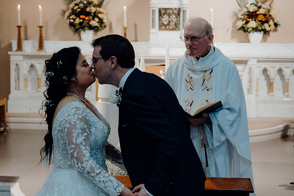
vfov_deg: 18.9
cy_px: 98
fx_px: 588
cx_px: 147
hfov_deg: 28.1
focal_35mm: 72
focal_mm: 48
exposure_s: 1/160
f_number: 3.5
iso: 2000
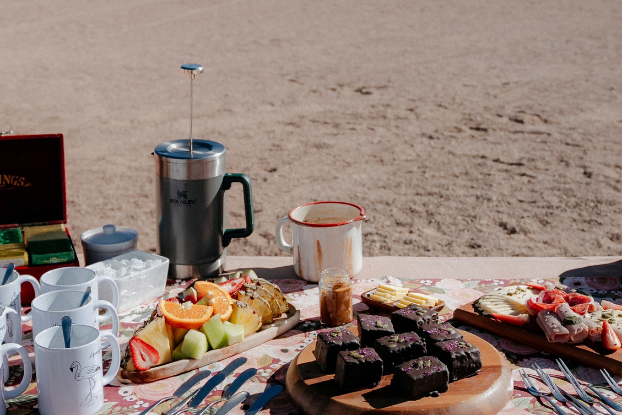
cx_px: 368
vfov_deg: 22.9
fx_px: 1019
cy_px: 144
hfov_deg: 33.8
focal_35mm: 59
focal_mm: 24
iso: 100
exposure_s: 1/400
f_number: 4
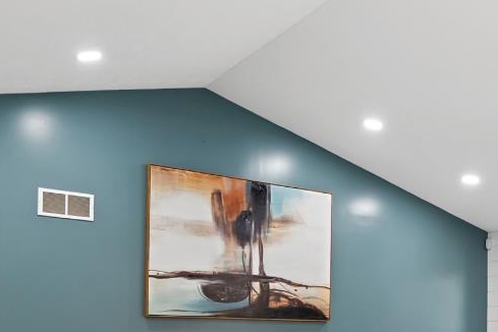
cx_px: 297
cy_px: 331
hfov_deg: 42.6
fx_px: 636
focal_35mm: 46
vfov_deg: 27.6
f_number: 4
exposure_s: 1/30
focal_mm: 10
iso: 3200
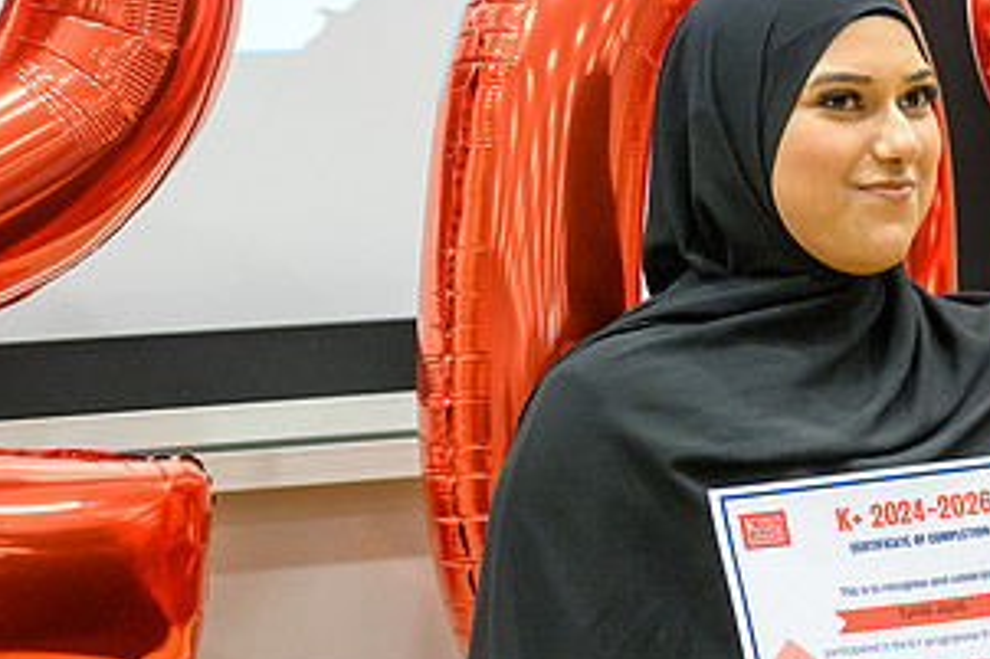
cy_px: 316
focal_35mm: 200
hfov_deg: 10.3
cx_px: 734
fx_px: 5497
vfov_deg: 6.9
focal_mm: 95
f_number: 2.8
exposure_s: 1/500
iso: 6400
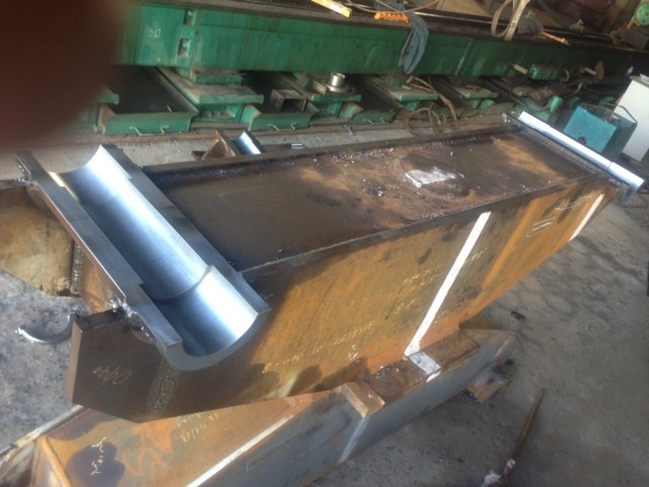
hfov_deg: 55.4
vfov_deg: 42.9
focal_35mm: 33
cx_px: 324
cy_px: 244
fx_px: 619
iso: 50
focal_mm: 4.13
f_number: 2.4
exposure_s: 1/30
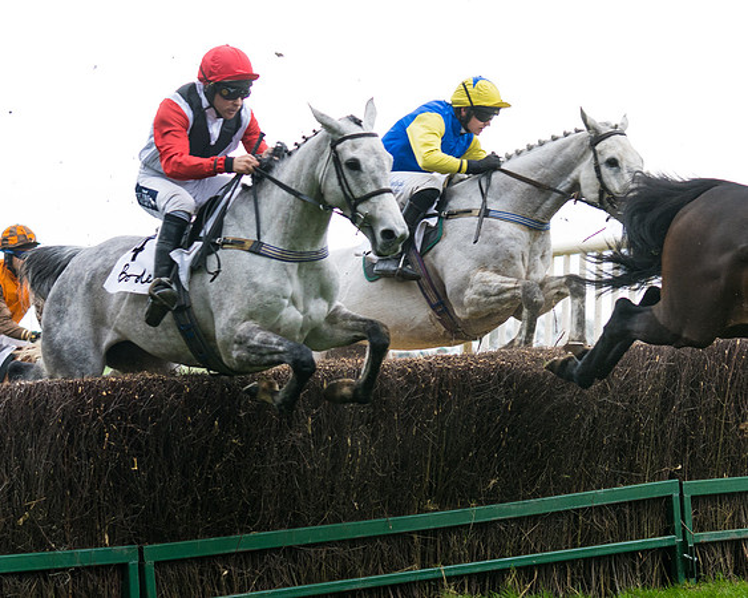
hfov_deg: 12.4
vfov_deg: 10.0
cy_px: 314
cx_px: 587
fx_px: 3421
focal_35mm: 155
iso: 500
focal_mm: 70
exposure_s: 1/1000
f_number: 2.8
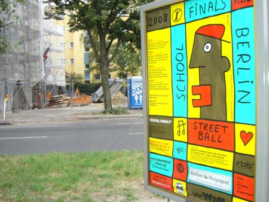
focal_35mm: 38
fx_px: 295
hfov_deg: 49.0
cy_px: 101
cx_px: 134
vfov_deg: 37.8
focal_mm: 6.2
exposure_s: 1/640
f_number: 4.3
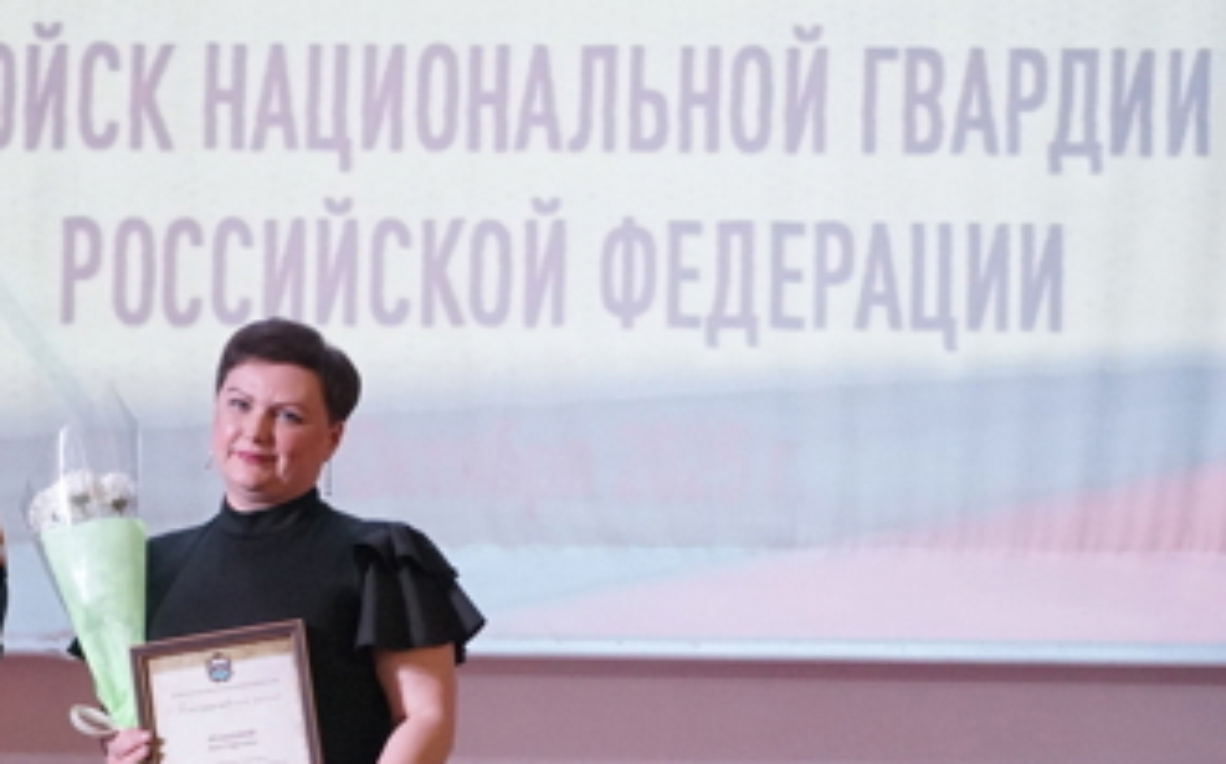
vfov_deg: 7.1
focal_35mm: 185
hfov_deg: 11.3
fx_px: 6182
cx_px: 272
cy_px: 719
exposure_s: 1/100
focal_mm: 53
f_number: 5.6
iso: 3200
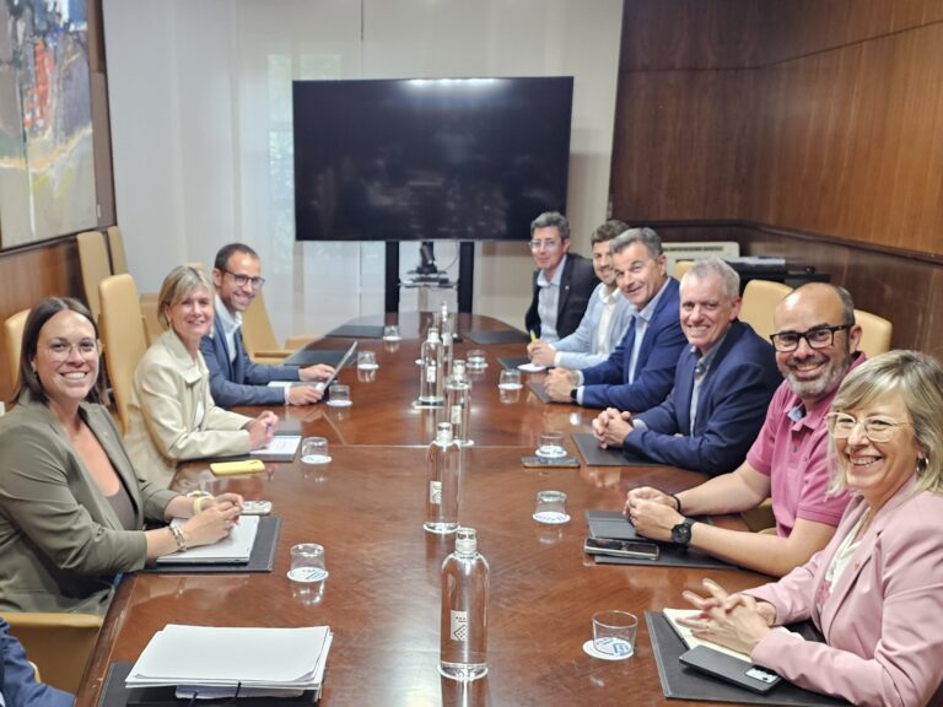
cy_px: 354
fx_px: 627
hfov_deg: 73.9
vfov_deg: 58.9
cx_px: 472
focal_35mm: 23
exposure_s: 1/101
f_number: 1.7
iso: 640
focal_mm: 6.3
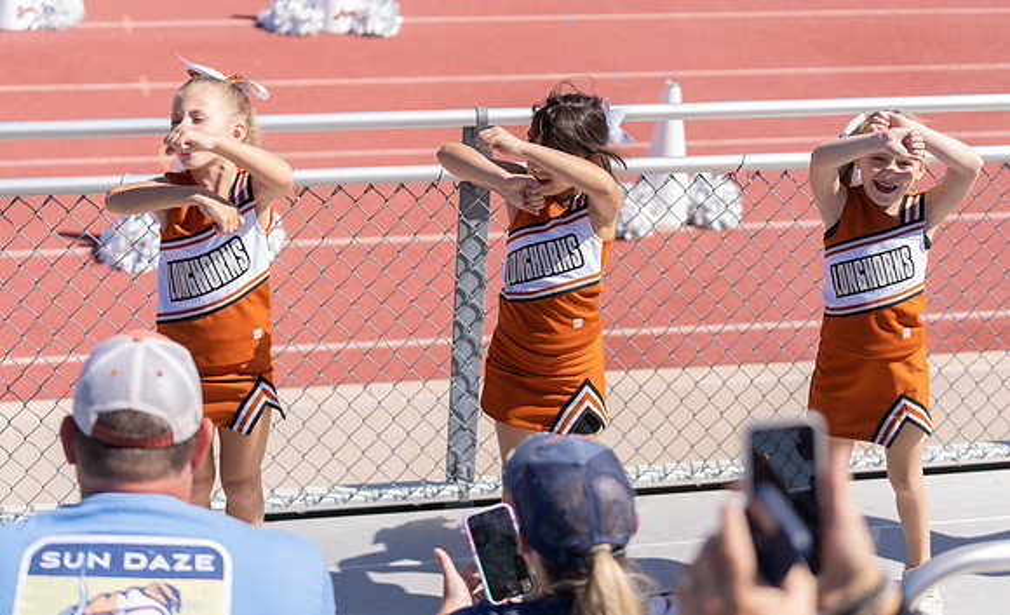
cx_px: 559
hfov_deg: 25.4
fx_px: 2238
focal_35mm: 82
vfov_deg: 15.6
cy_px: 241
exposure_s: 1/1250
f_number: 2.8
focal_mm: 72
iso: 100
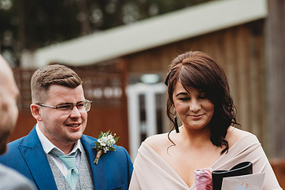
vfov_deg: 10.1
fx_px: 1077
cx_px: 191
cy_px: 141
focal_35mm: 136
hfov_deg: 15.0
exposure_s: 1/1250
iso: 200
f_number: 2.5
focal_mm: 85
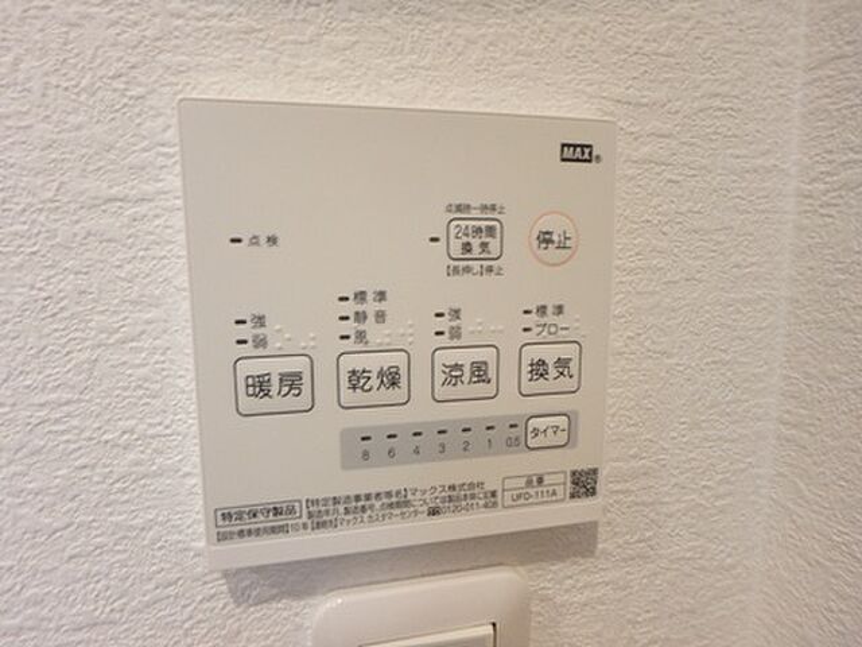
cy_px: 324
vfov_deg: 63.4
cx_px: 431
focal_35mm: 21
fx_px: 523
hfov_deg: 79.0
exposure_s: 1/30
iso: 320
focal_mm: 3.7
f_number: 3.5
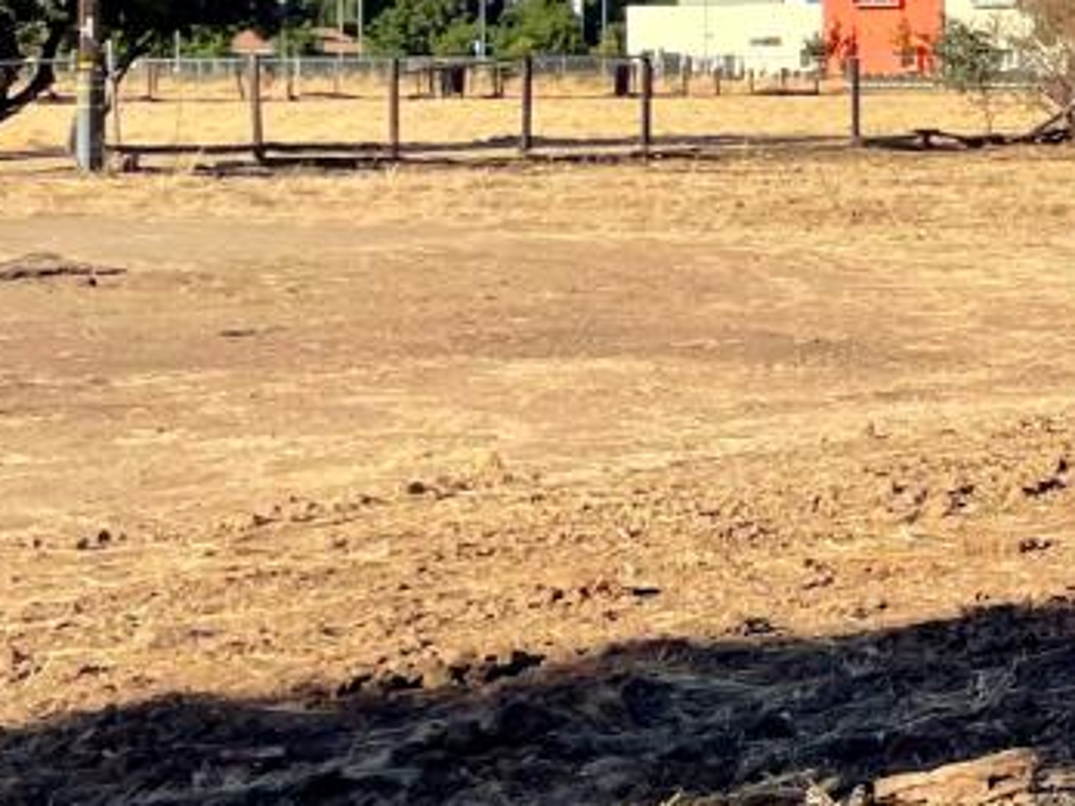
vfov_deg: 13.2
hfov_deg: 14.2
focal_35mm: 112
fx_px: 3478
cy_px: 199
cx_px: 2246
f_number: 1.6
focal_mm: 4.2
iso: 32
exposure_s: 1/3509
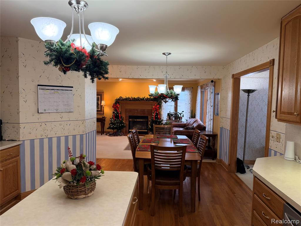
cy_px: 113
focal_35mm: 24
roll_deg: -0.7
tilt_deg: -2.9
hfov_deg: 71.6
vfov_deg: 56.8
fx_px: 209
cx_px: 150
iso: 200
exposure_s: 1/122
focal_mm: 6.76
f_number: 1.78
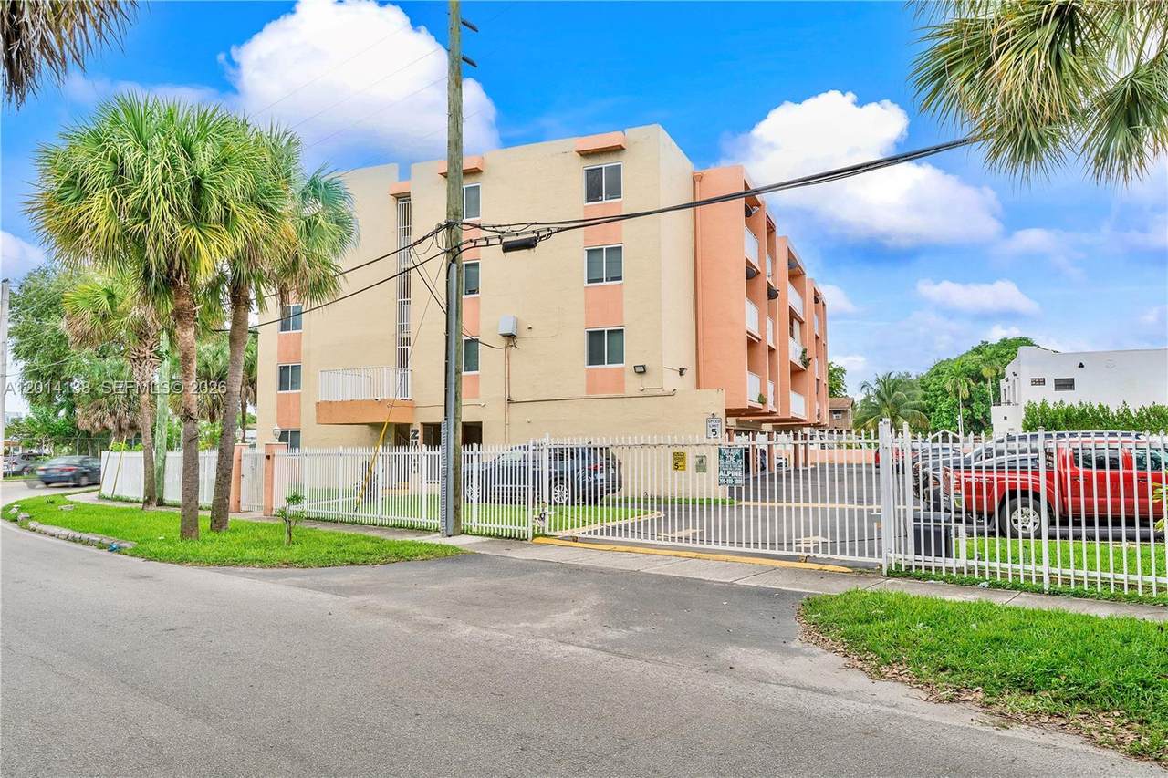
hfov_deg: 73.8
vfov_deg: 53.1
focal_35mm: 24
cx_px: 584
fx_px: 779
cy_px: 389
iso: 100
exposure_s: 1/50
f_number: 10
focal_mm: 24
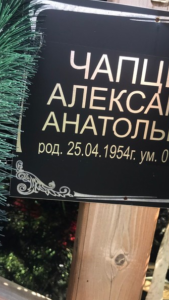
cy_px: 149
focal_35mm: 41
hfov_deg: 29.0
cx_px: 76
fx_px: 326
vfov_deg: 49.4
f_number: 1.8
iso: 20
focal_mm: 3.99
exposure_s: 1/259
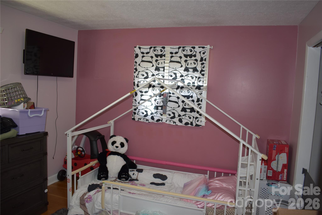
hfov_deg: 67.4
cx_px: 161
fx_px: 241
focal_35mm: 27
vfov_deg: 47.9
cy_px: 108
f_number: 3.5
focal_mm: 18
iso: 320
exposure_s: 1/60
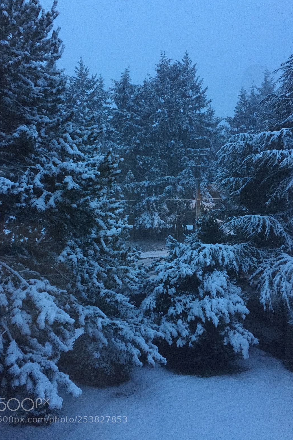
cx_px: 149
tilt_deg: -5.9
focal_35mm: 31
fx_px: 378
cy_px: 216
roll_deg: +0.2
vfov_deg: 60.3
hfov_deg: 42.3
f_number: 2.2
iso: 250
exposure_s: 1/30
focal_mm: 4.15
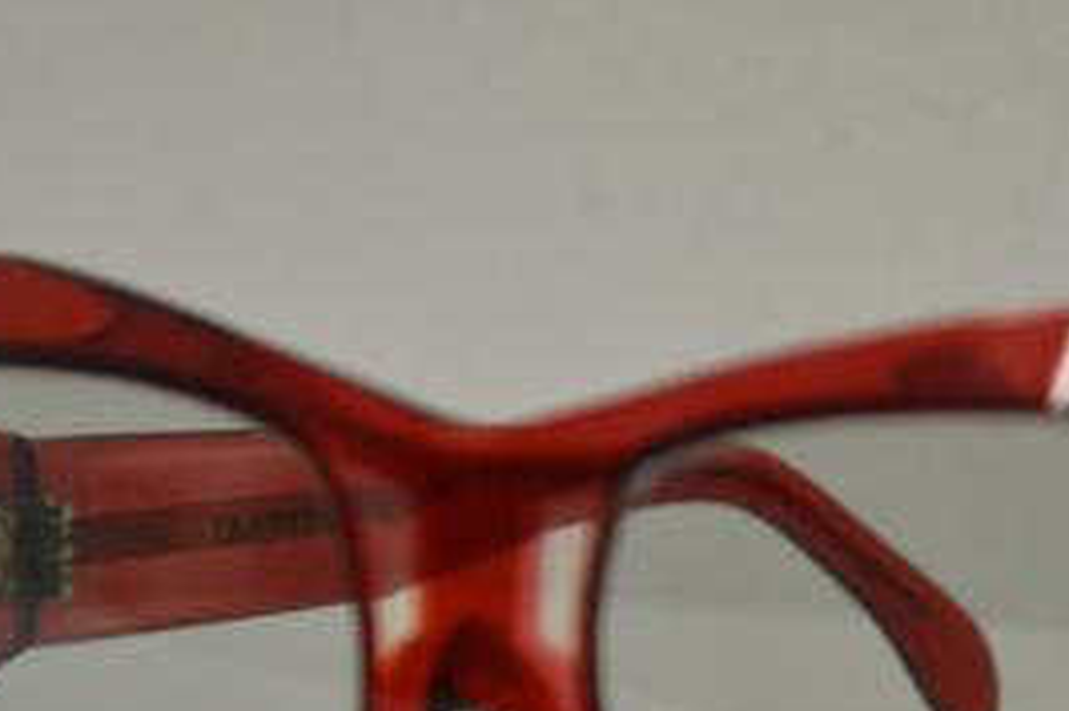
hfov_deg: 9.8
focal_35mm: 210
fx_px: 6232
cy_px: 603
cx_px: 892
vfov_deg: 6.5
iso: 500
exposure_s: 1/60
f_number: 5.3
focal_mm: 62
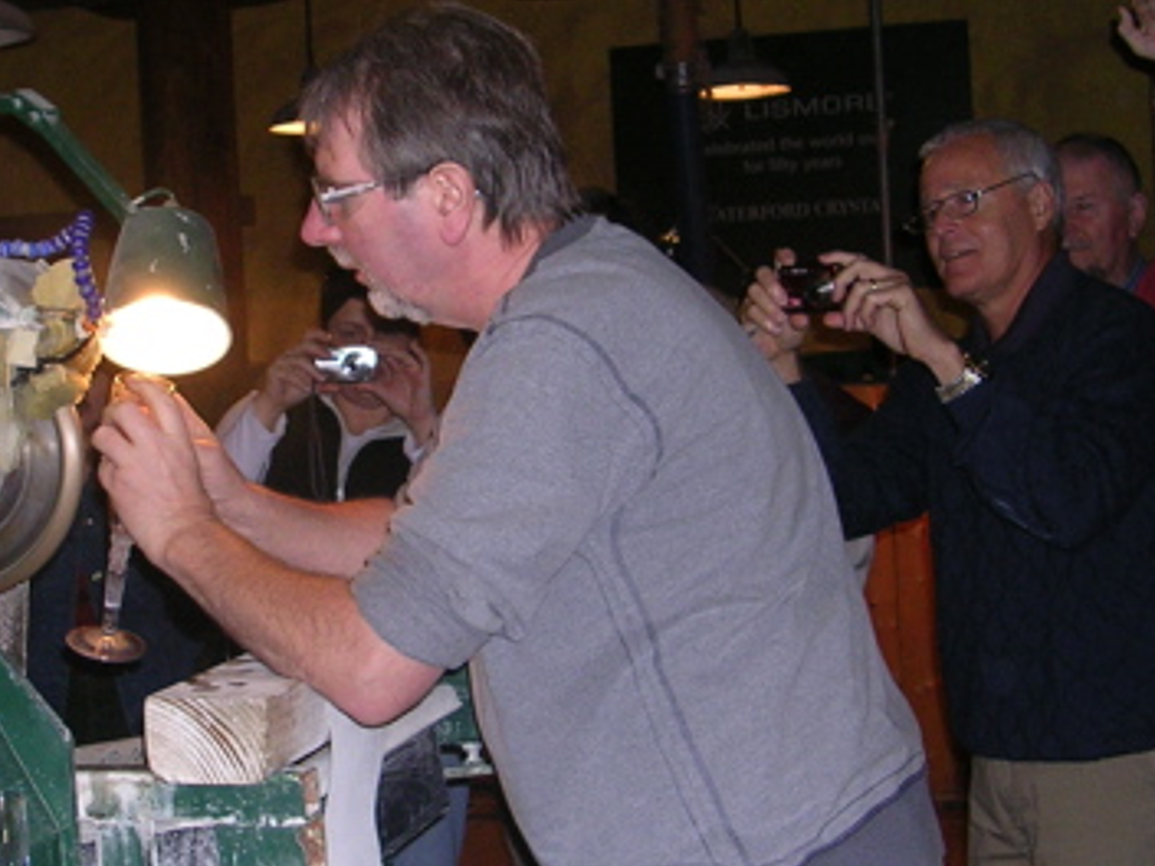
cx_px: 417
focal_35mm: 69
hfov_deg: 28.0
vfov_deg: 21.3
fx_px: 2302
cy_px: 446
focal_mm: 5.8
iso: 79
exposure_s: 1/60.1
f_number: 2.8
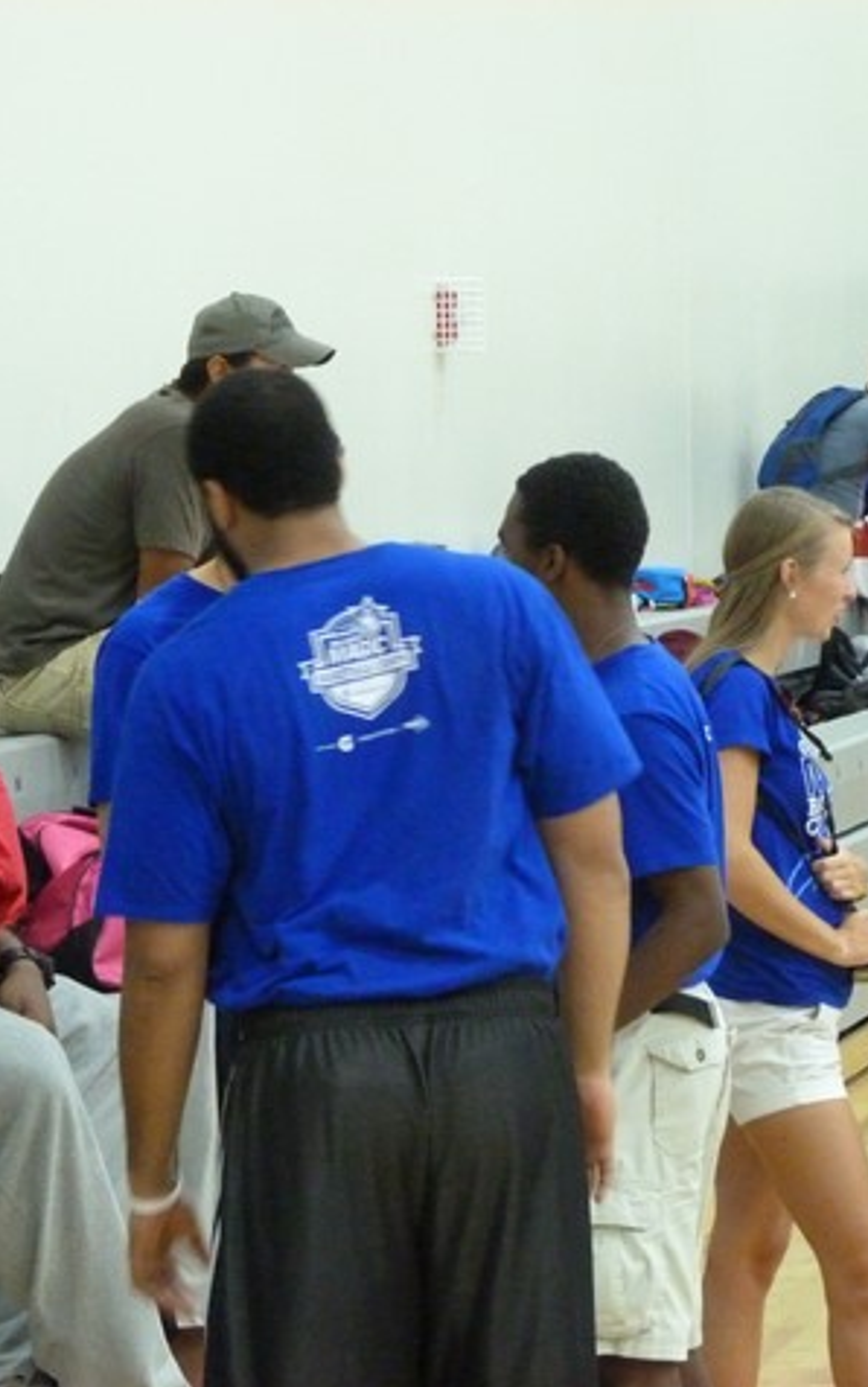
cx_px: 320
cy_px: 691
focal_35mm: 198
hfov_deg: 6.6
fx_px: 7485
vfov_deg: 10.6
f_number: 3.6
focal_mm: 25
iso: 800
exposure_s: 1/25
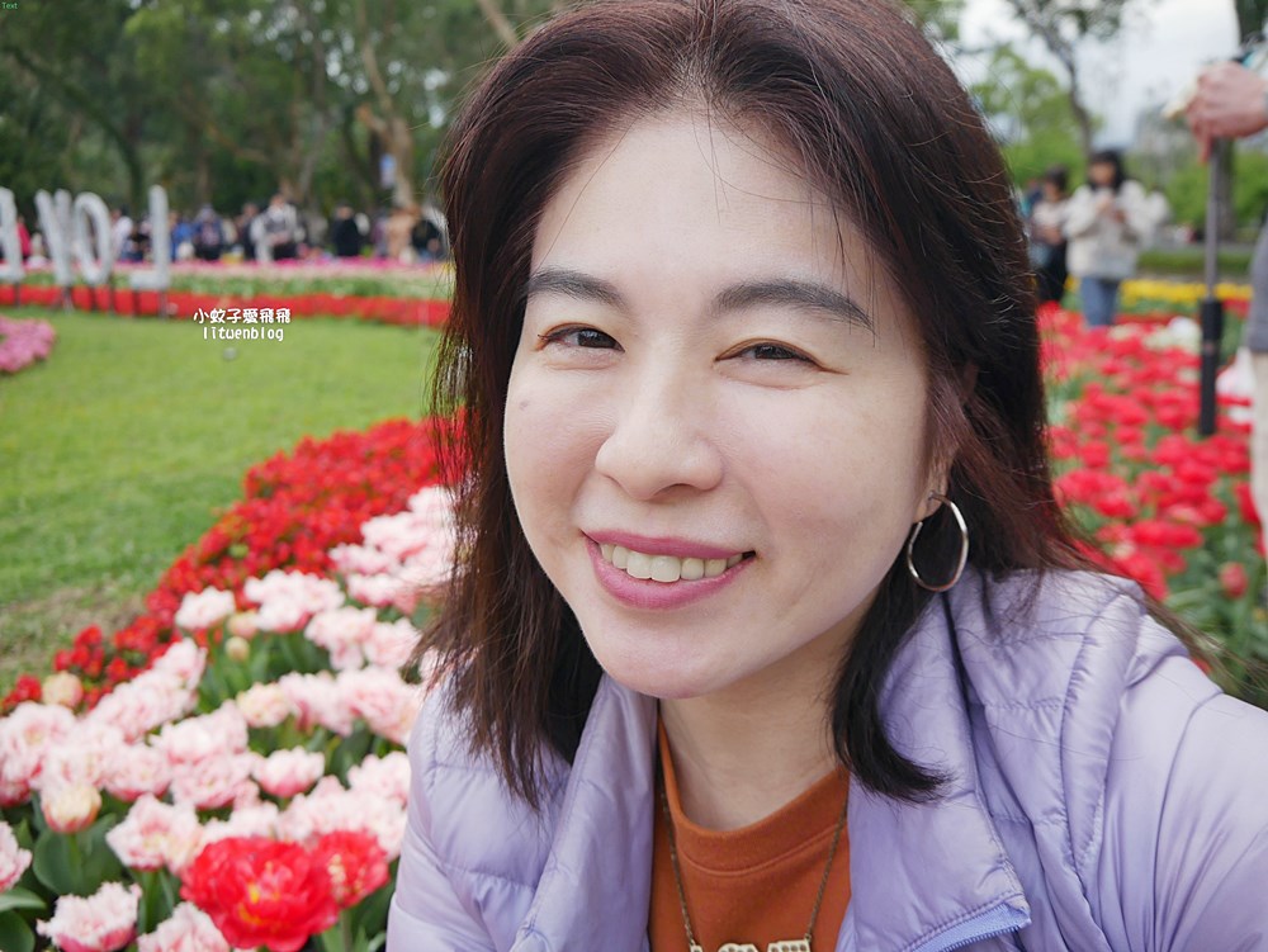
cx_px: 634
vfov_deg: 49.8
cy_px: 476
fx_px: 1026
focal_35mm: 28
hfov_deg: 63.4
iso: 200
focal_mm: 14
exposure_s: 1/500
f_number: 3.5
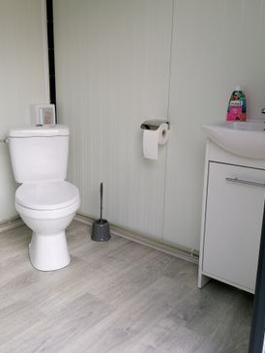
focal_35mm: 34
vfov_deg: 53.9
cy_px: 163
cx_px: 131
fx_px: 347
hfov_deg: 41.8
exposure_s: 1/100
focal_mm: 4.75
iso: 50
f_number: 1.8
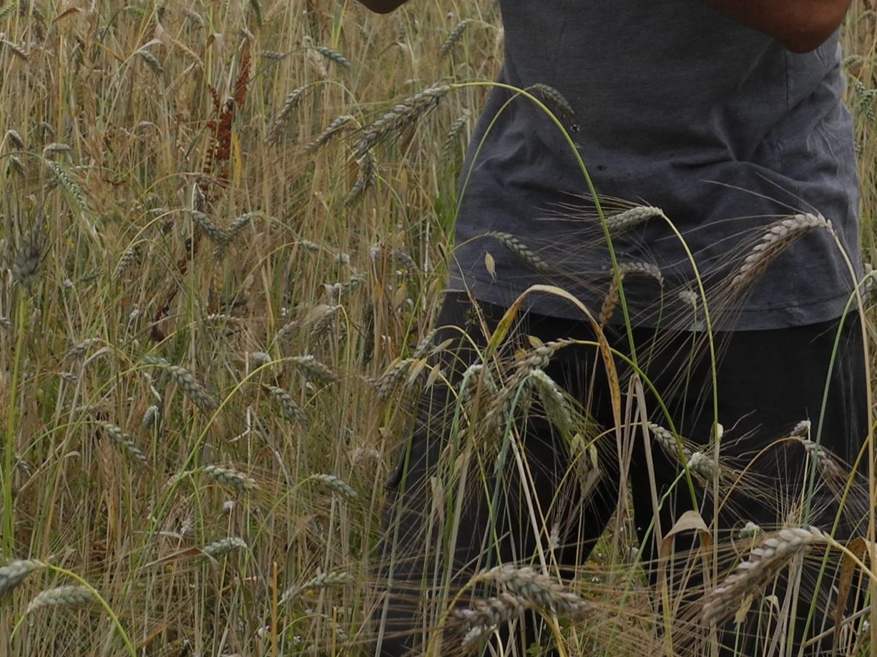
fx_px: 2381
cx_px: 339
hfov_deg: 20.8
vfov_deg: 15.5
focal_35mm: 94
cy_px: 14
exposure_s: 1/312
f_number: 3.2
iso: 100
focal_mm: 9.7
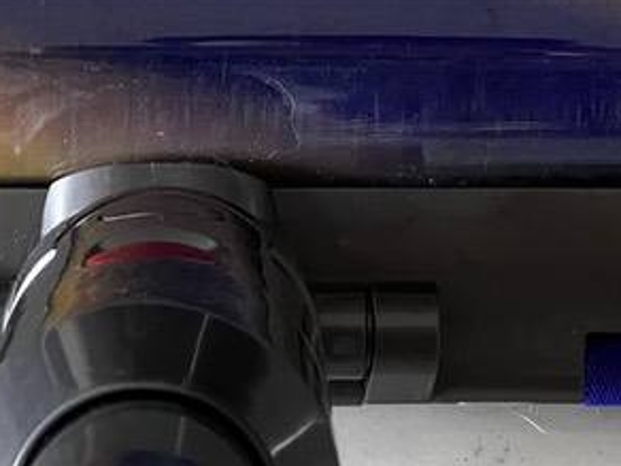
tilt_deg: -67.7
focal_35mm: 211
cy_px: 153
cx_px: 147
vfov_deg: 7.0
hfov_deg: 9.4
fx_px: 3785
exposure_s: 1/60
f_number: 2.8
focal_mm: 9
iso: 400
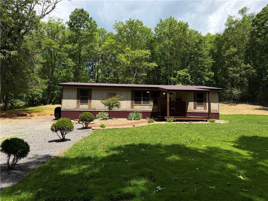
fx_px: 186
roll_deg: -0.2
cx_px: 134
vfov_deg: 56.8
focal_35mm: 24
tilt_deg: +3.5
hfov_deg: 71.6
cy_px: 100
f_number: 1.78
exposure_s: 1/3953
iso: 80
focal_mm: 6.76
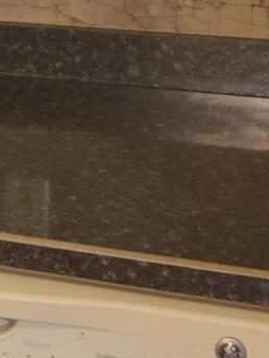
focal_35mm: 136
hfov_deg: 9.7
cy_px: -89
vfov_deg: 14.0
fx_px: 1407
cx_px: -378
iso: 640
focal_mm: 5.4
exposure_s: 1/120
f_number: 1.8
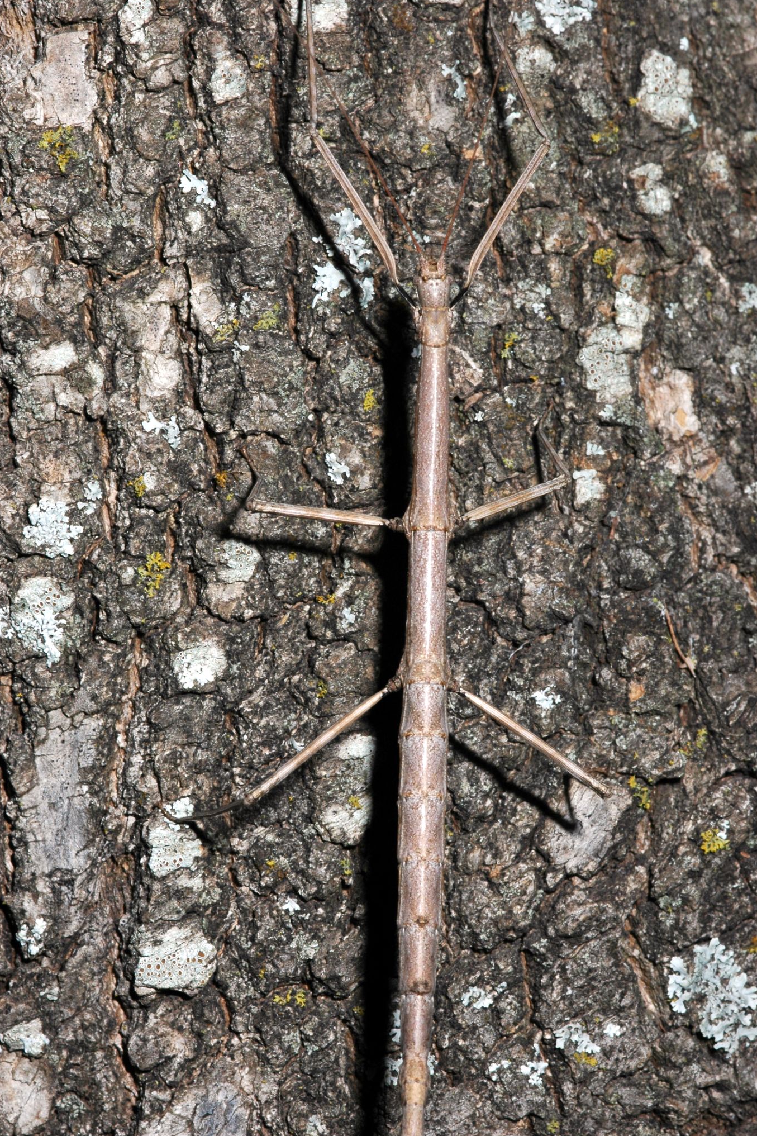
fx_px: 5000
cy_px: 568
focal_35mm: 159
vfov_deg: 13.0
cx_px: 379
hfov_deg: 8.7
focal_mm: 105
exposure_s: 1/250
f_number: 14
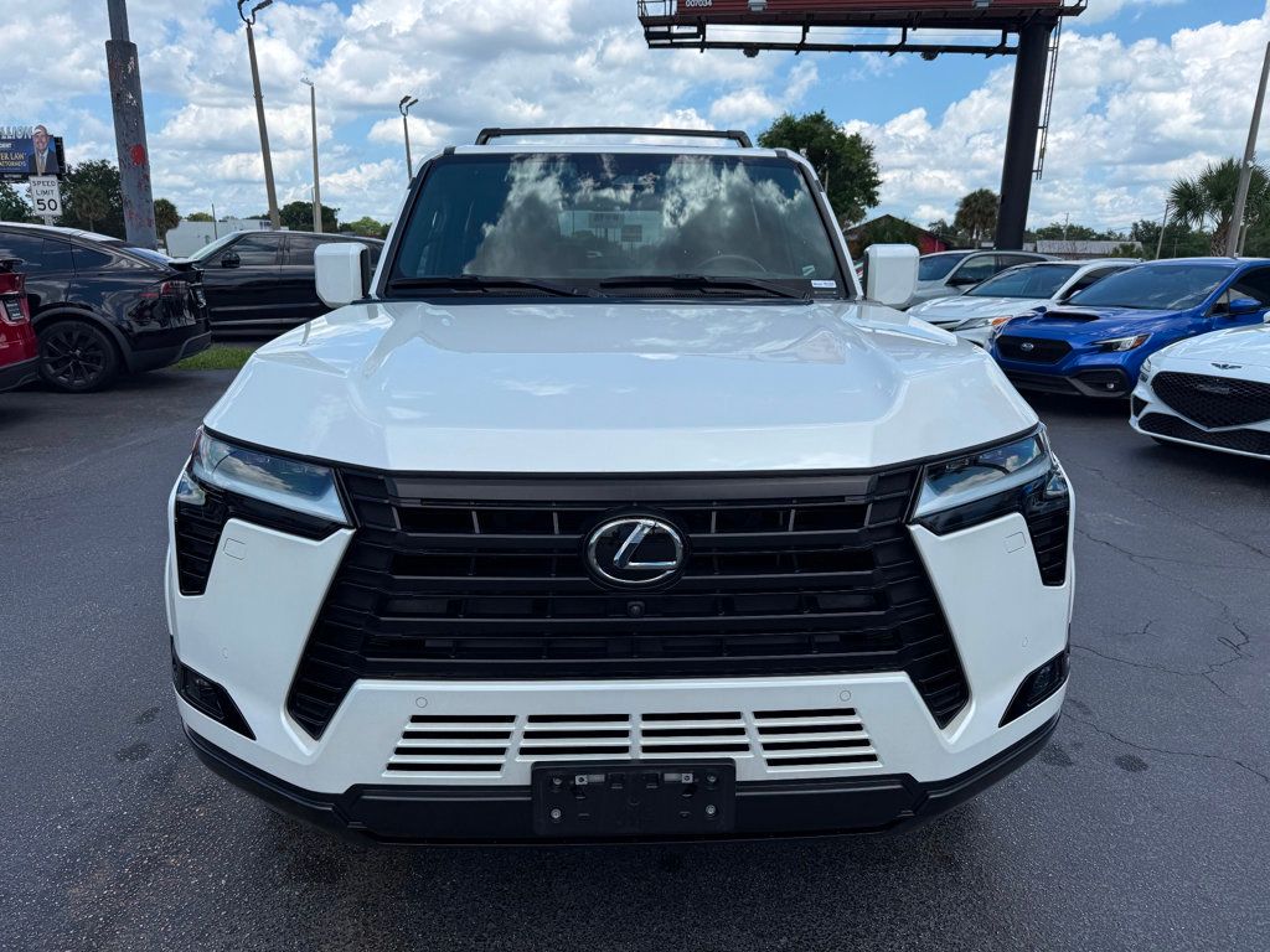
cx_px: 635
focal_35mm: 24
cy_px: 476
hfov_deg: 71.6
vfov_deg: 56.8
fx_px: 881
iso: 80
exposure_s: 1/5714
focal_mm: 6.76
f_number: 1.78
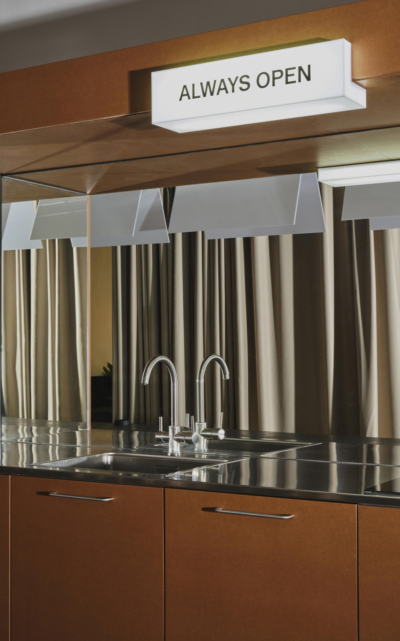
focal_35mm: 55
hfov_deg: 23.5
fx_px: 959
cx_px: 220
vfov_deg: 36.9
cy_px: 322
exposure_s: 1/5
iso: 500
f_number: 13
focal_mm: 64.1
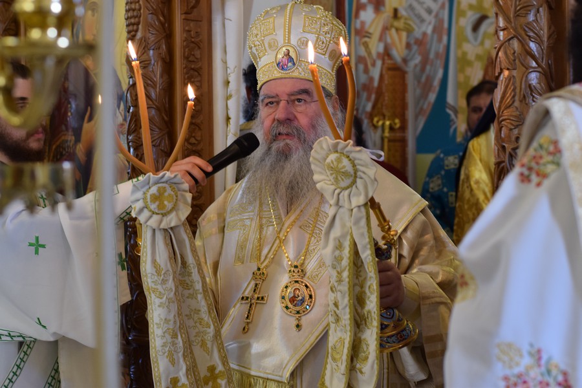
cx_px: 291
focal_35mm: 75
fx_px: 1212
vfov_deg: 18.2
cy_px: 194
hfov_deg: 27.0
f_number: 4
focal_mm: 50
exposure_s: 1/60
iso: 800
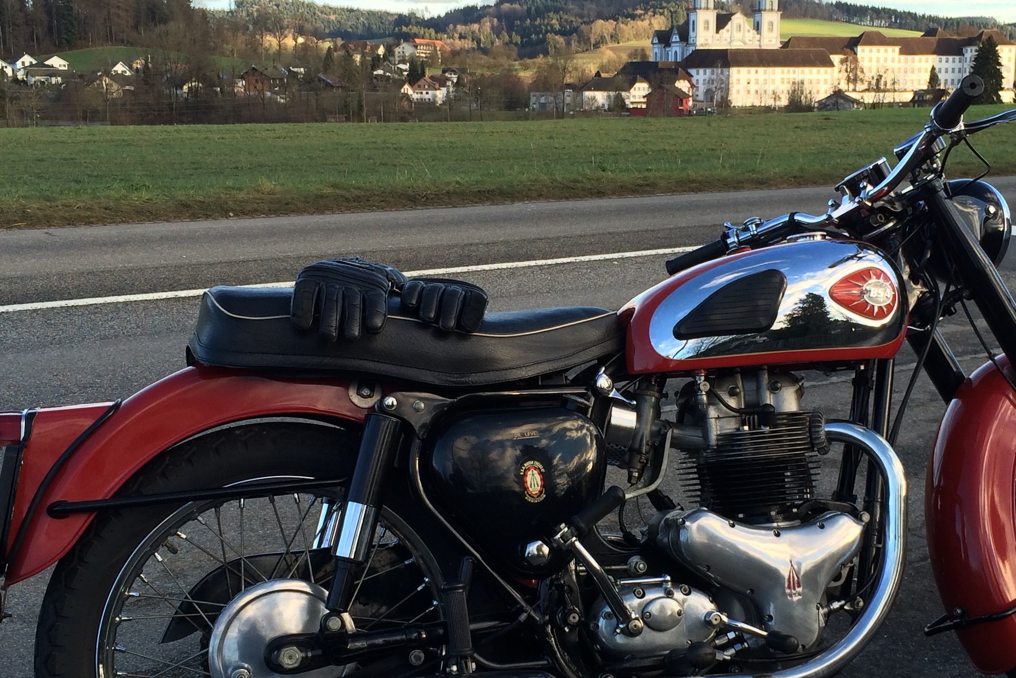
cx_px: 611
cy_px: 426
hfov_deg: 38.7
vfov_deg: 26.4
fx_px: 1439
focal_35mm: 51
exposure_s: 1/380
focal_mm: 4.15
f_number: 2.2
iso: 32
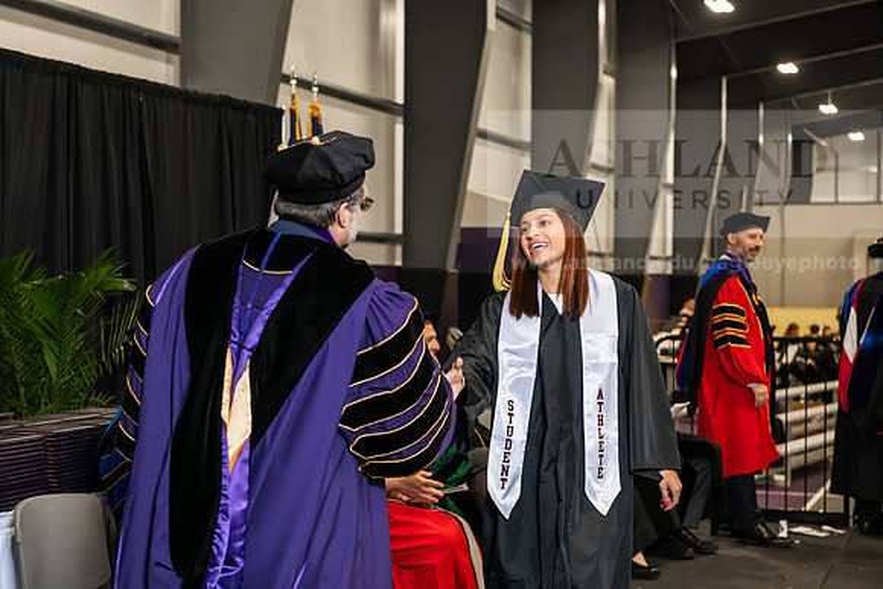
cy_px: 294
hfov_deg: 28.8
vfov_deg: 19.5
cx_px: 442
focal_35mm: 70
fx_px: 1717
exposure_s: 1/200
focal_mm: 70
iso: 2500
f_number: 5
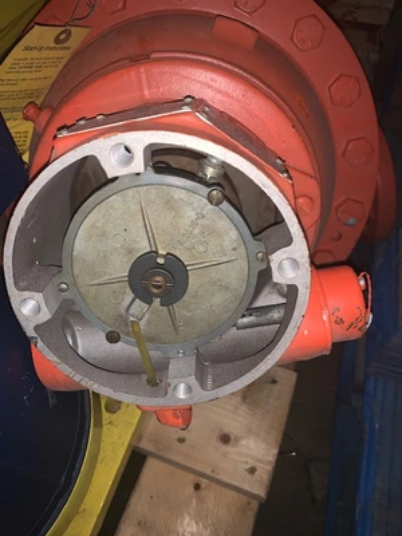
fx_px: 403
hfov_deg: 53.1
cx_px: 201
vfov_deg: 67.3
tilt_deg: -55.2
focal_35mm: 26
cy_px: 268
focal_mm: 4.25
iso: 50
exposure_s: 1/47
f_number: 1.8
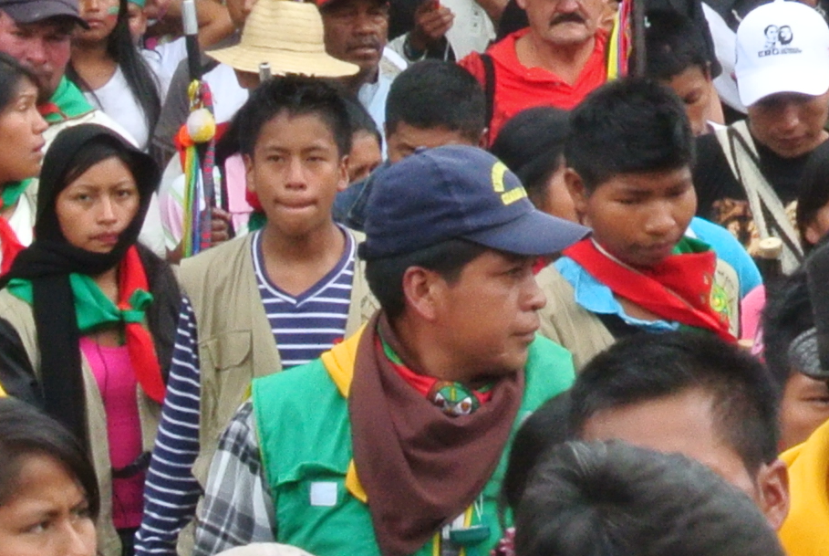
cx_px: 1236
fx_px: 7956
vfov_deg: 4.0
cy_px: -183
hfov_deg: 5.9
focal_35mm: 345
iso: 500
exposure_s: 1/80
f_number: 16
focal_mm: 30
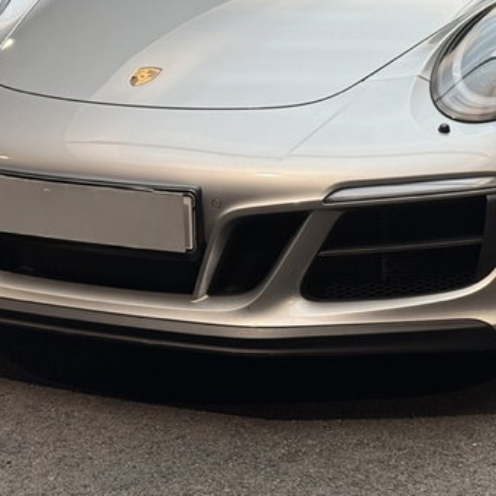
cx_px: 395
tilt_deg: -6.7
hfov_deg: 18.1
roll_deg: -0.2
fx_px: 1540
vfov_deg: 18.1
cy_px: 101
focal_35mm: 95
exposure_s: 1/100
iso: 80
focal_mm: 6.76
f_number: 1.78
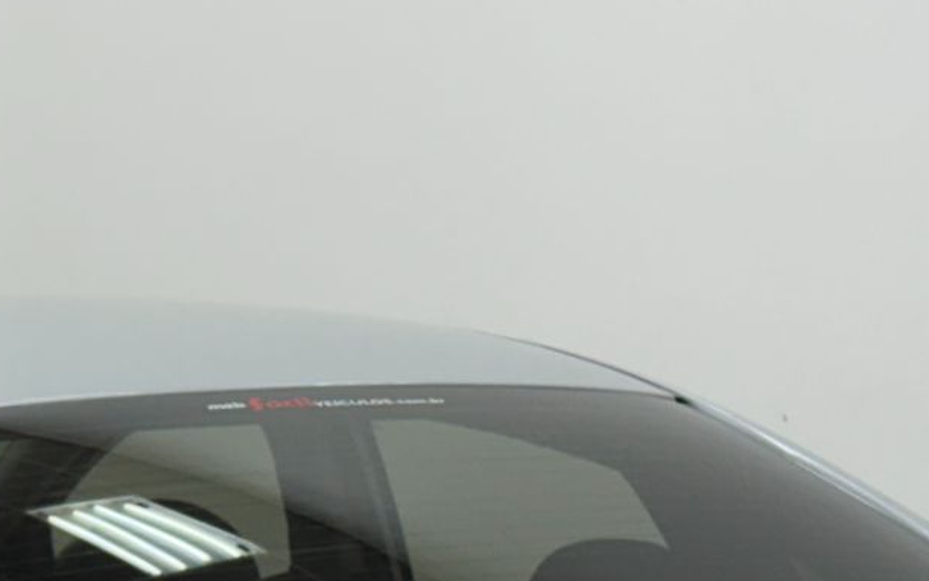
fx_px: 4051
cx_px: 202
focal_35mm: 160
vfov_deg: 7.9
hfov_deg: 13.0
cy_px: 1078
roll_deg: +0.2
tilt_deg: -11.7
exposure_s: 1/120
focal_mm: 6.76
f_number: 1.78
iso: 100
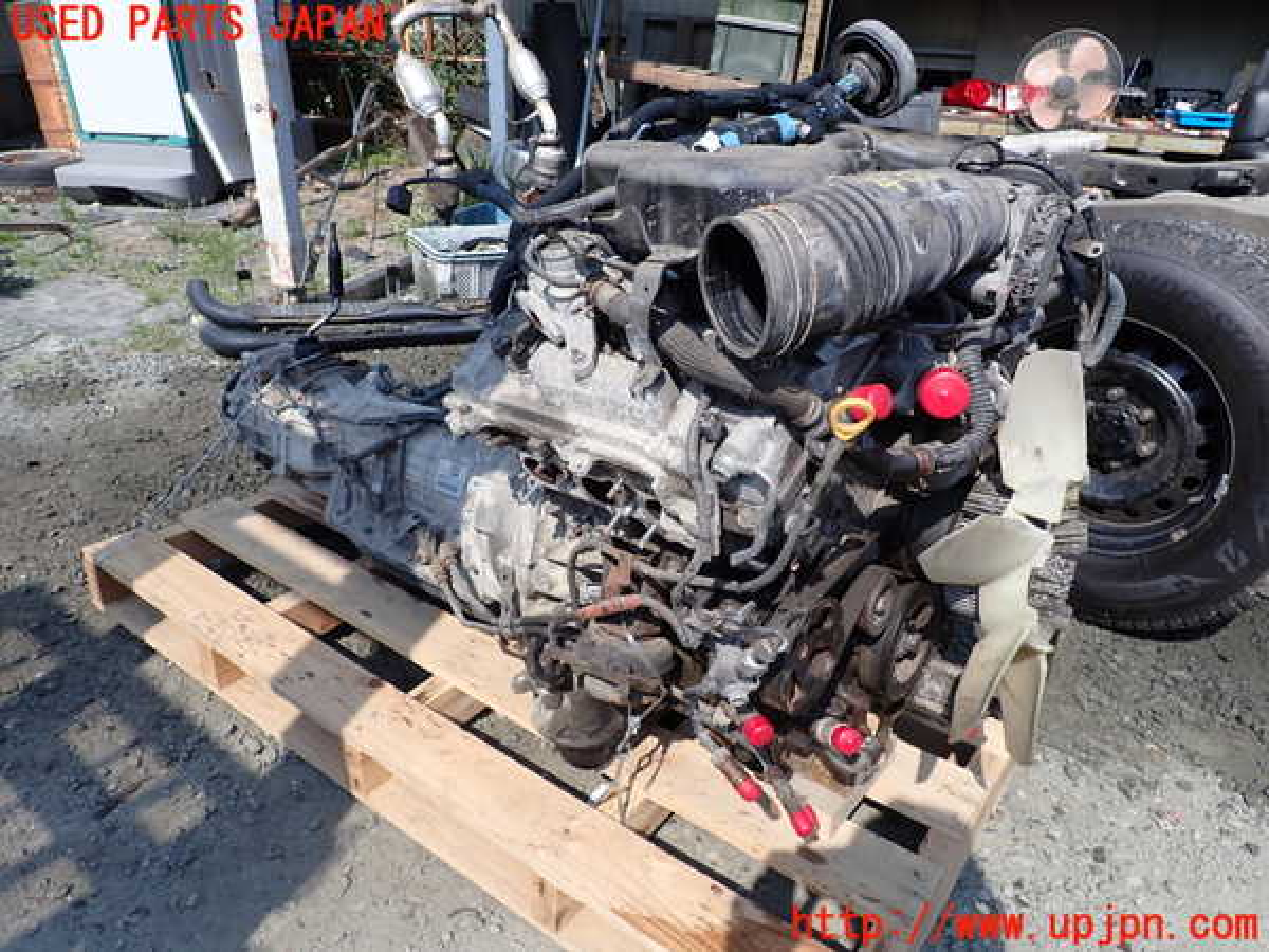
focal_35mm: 25
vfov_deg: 54.9
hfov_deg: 69.4
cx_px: 634
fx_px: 916
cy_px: 476
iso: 100
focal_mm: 4.5
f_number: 2.8
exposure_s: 1/800
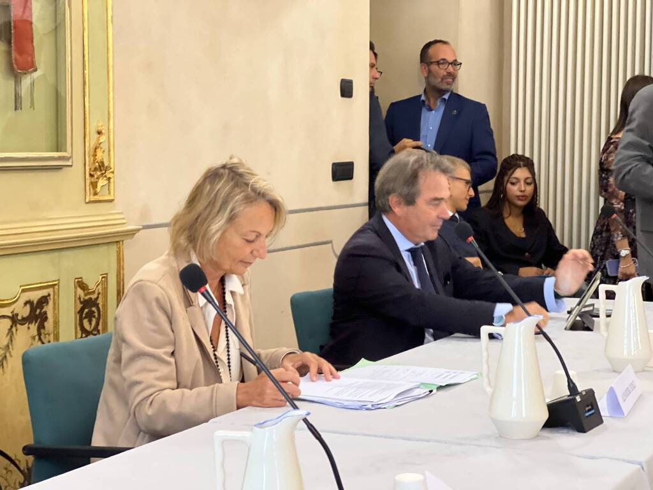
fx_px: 1453
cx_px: 326
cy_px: 245
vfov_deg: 19.1
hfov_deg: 25.3
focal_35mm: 77
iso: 640
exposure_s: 1/50
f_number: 2.8
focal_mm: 9
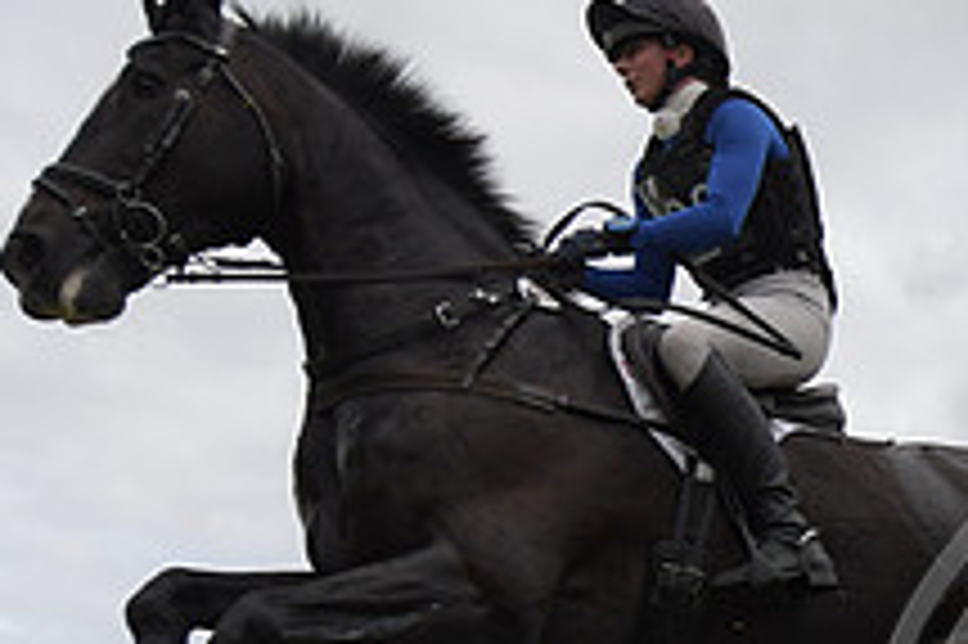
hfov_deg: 20.8
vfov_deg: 14.8
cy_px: 763
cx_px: 1270
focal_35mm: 89
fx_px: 2391
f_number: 5.6
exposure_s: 1/4000
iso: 720
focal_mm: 22
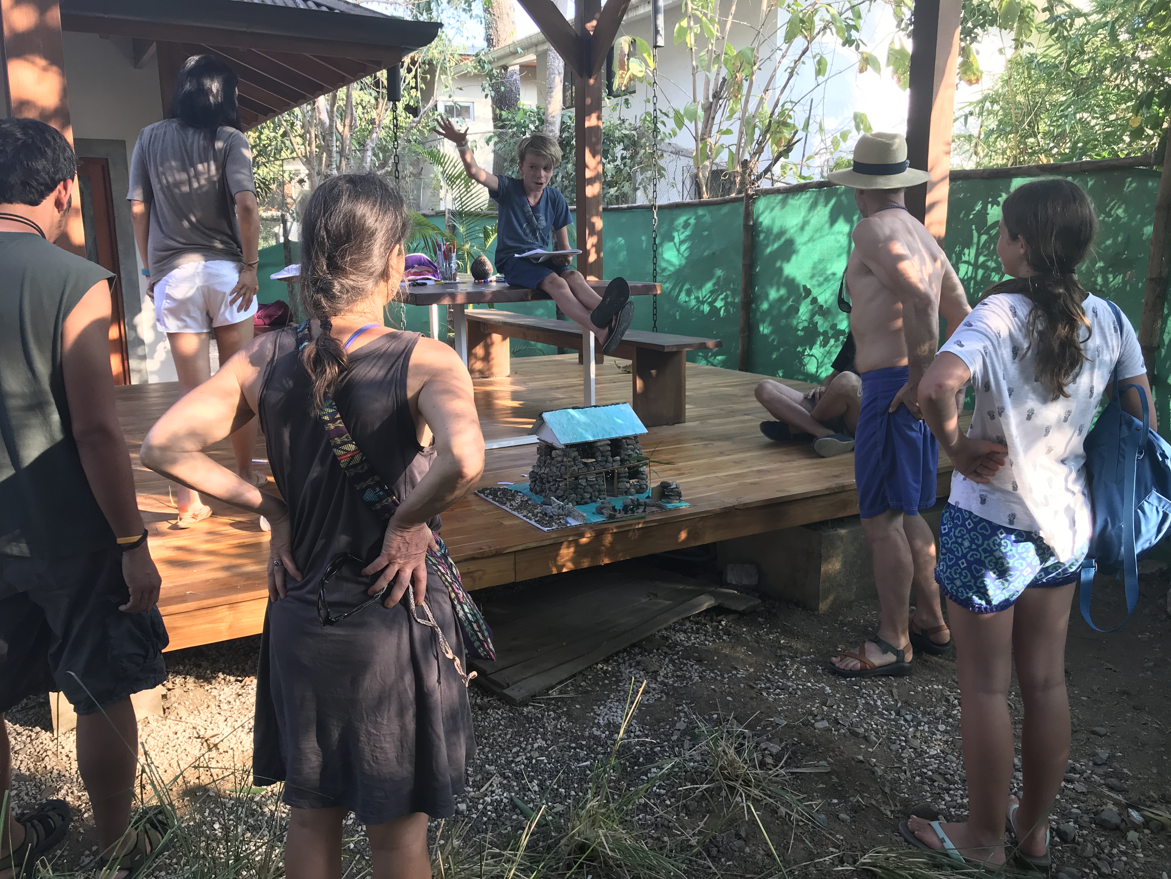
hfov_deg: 63.4
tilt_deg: -11.1
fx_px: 947
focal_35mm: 28
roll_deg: +0.1
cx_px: 586
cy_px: 440
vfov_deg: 49.7
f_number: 1.8
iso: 25
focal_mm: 3.99
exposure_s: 1/120
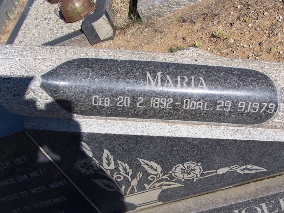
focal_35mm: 51
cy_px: 111
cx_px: 157
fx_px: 419
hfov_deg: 37.4
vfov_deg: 28.6
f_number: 4
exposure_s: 1/1000
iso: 80
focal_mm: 6.3
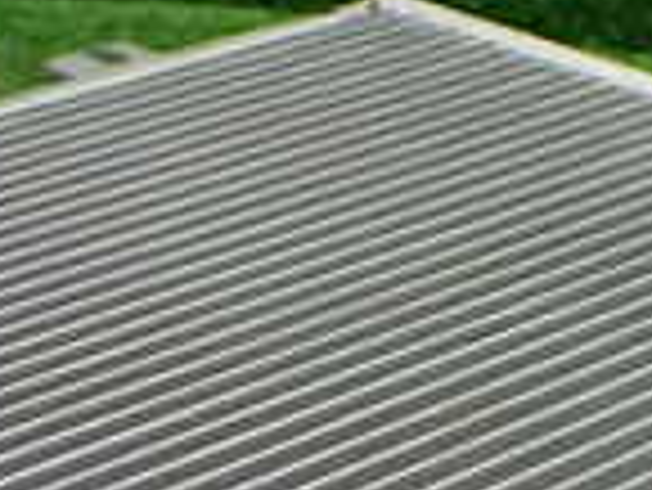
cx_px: 490
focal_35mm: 132
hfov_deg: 14.9
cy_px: 616
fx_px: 2488
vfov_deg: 11.0
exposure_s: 1/125
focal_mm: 5.79
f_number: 2.4
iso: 500
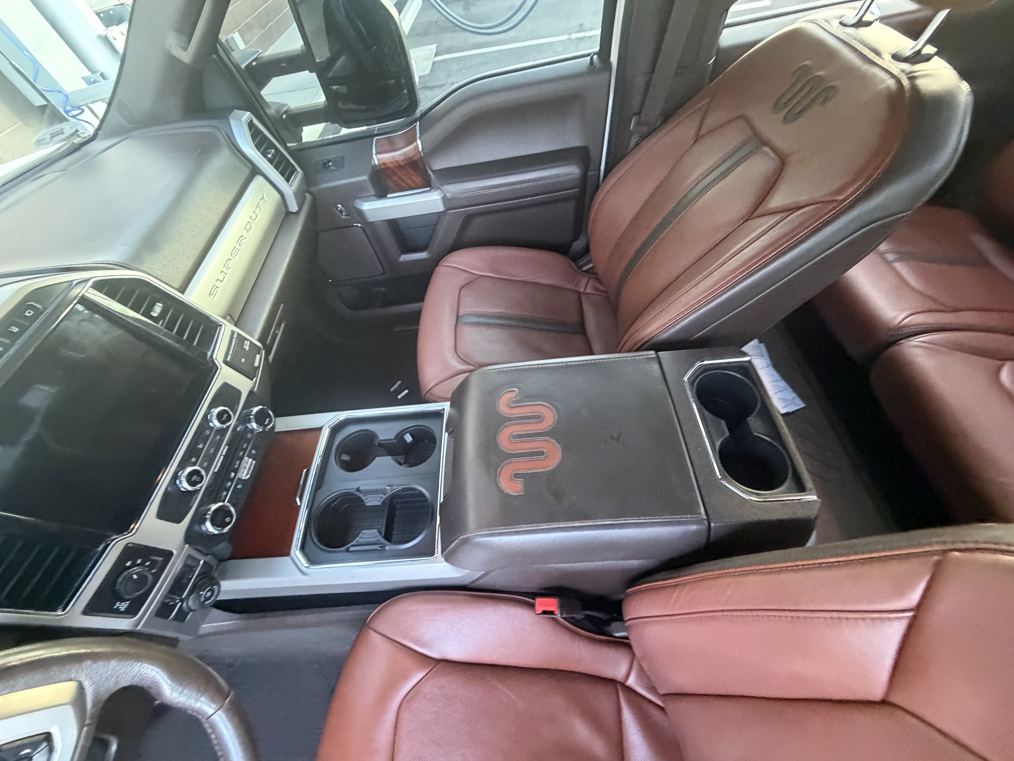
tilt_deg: -55.7
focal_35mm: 14
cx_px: 507
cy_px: 380
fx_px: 410
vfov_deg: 85.7
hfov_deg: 102.1
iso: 640
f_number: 2.2
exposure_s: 1/60
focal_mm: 2.22
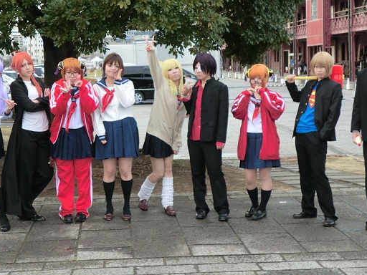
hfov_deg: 30.6
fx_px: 668
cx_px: 144
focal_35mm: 63
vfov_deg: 23.2
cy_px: 89
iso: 50
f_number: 4.3
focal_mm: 8.2
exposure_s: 1/100
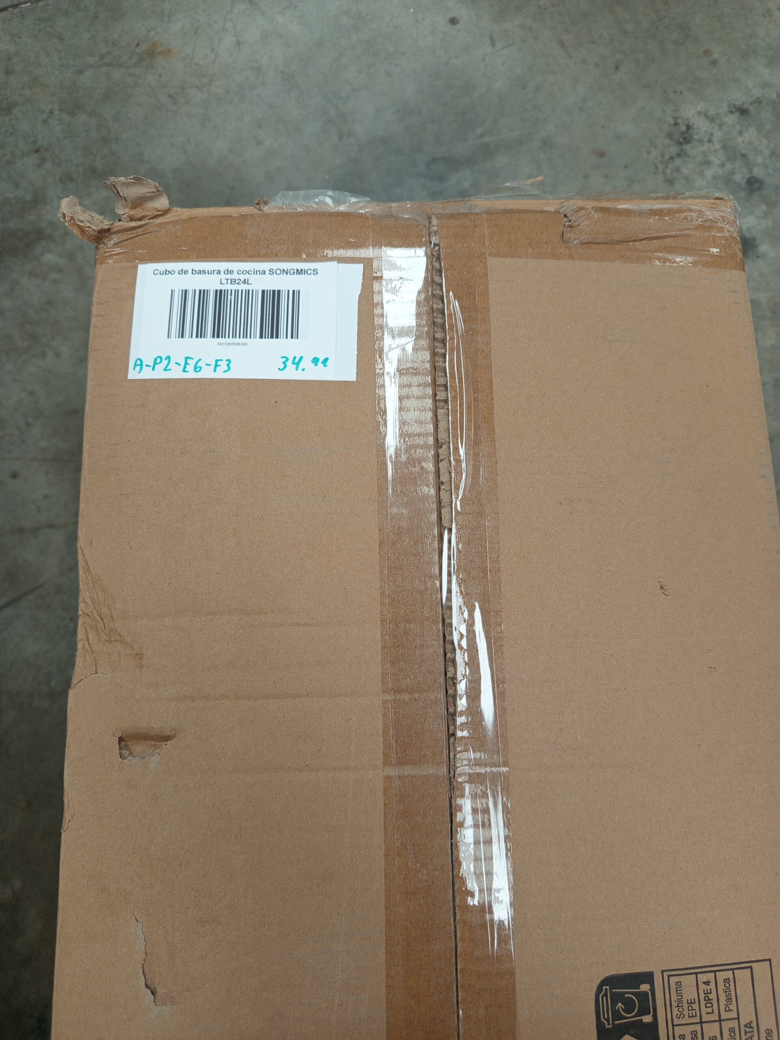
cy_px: 520
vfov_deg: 71.6
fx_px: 721
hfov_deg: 56.8
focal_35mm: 24
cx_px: 390
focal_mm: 5.24
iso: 229
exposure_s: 1/100
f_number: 1.7
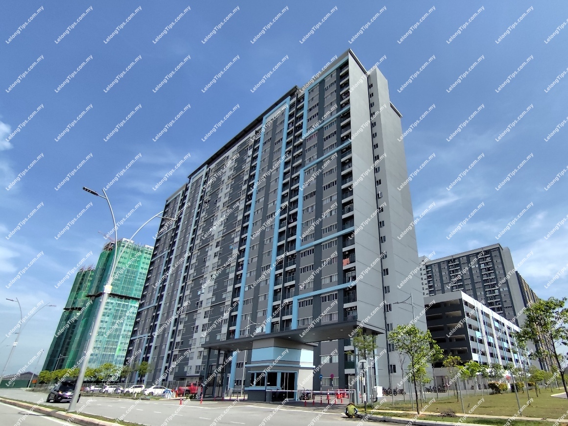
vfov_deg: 78.1
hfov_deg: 94.5
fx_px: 263
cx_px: 284
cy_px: 213
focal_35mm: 16
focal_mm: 1.65
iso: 50
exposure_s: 1/1486
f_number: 2.2
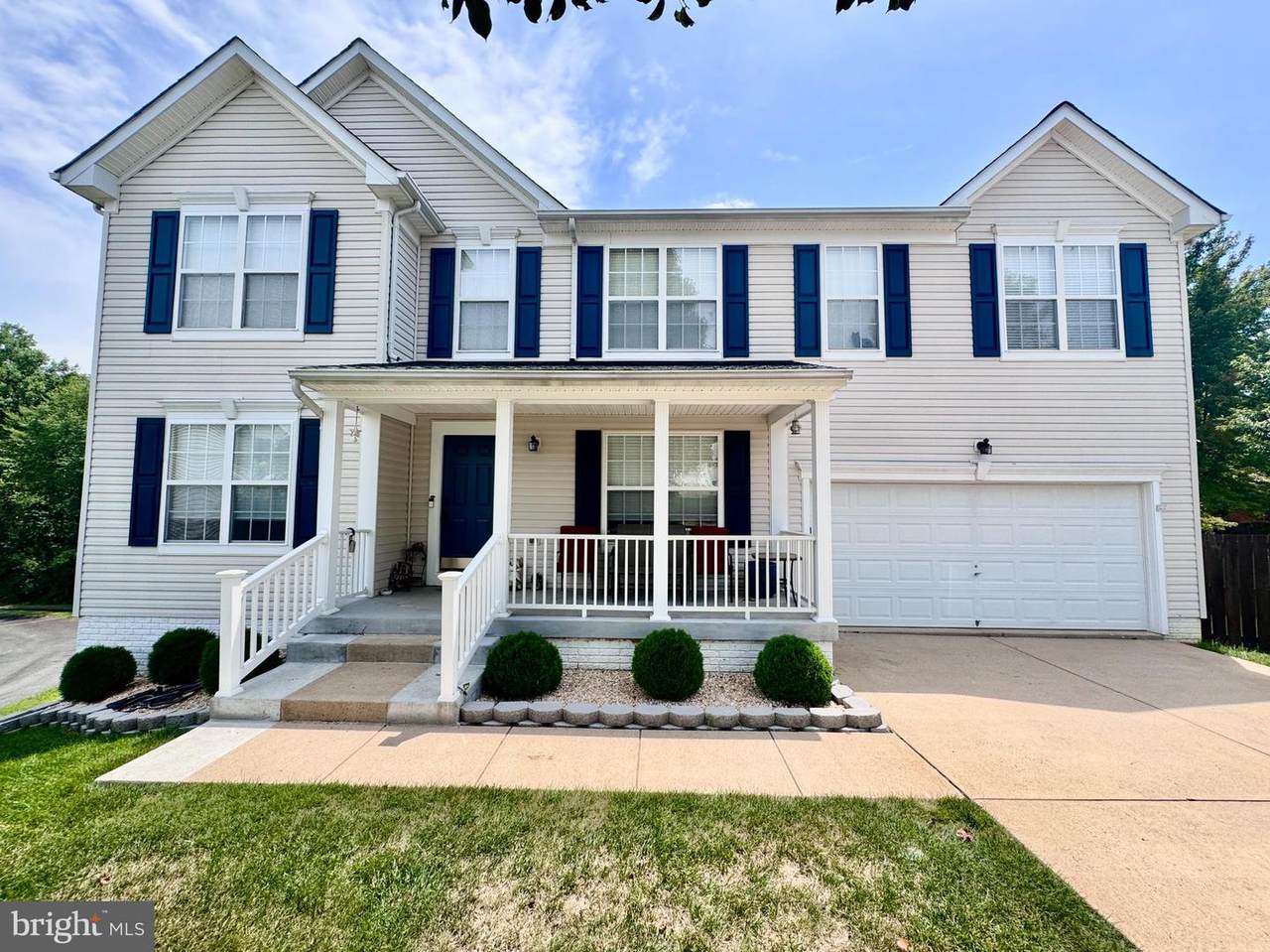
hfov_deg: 102.1
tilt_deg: +4.9
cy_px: 476
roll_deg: -1.4
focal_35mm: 14
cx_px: 635
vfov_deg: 85.6
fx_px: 513
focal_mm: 2.22
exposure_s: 1/879
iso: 50
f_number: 2.2
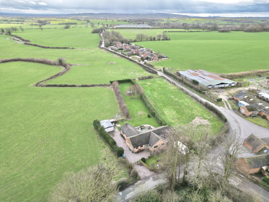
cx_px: 134
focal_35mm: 24
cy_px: 101
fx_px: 187
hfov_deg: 71.6
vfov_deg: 56.8
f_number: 1.7
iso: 200
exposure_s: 1/800
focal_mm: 6.72
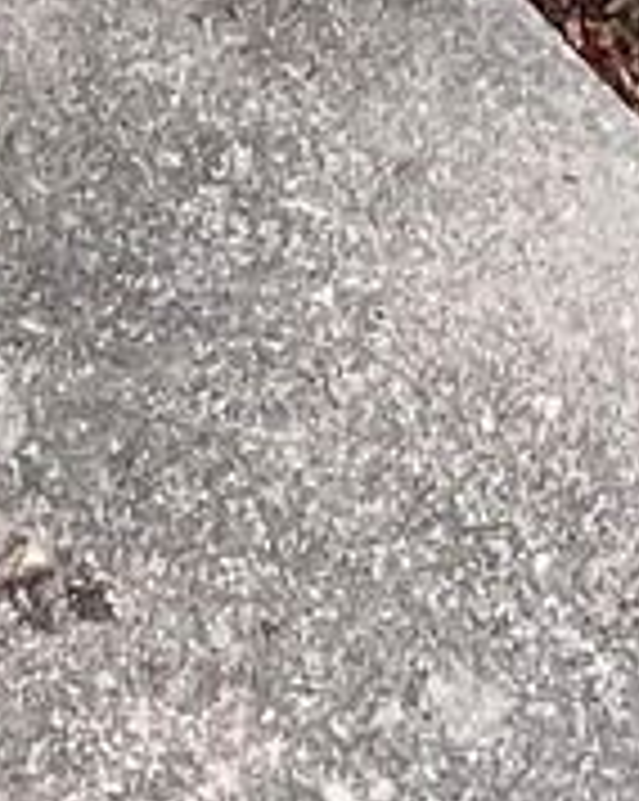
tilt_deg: -9.0
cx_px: 225
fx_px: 2700
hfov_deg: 13.5
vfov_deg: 10.2
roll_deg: +1.4
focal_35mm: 114
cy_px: -1818
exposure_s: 1/386
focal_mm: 1.57
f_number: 1.8
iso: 32
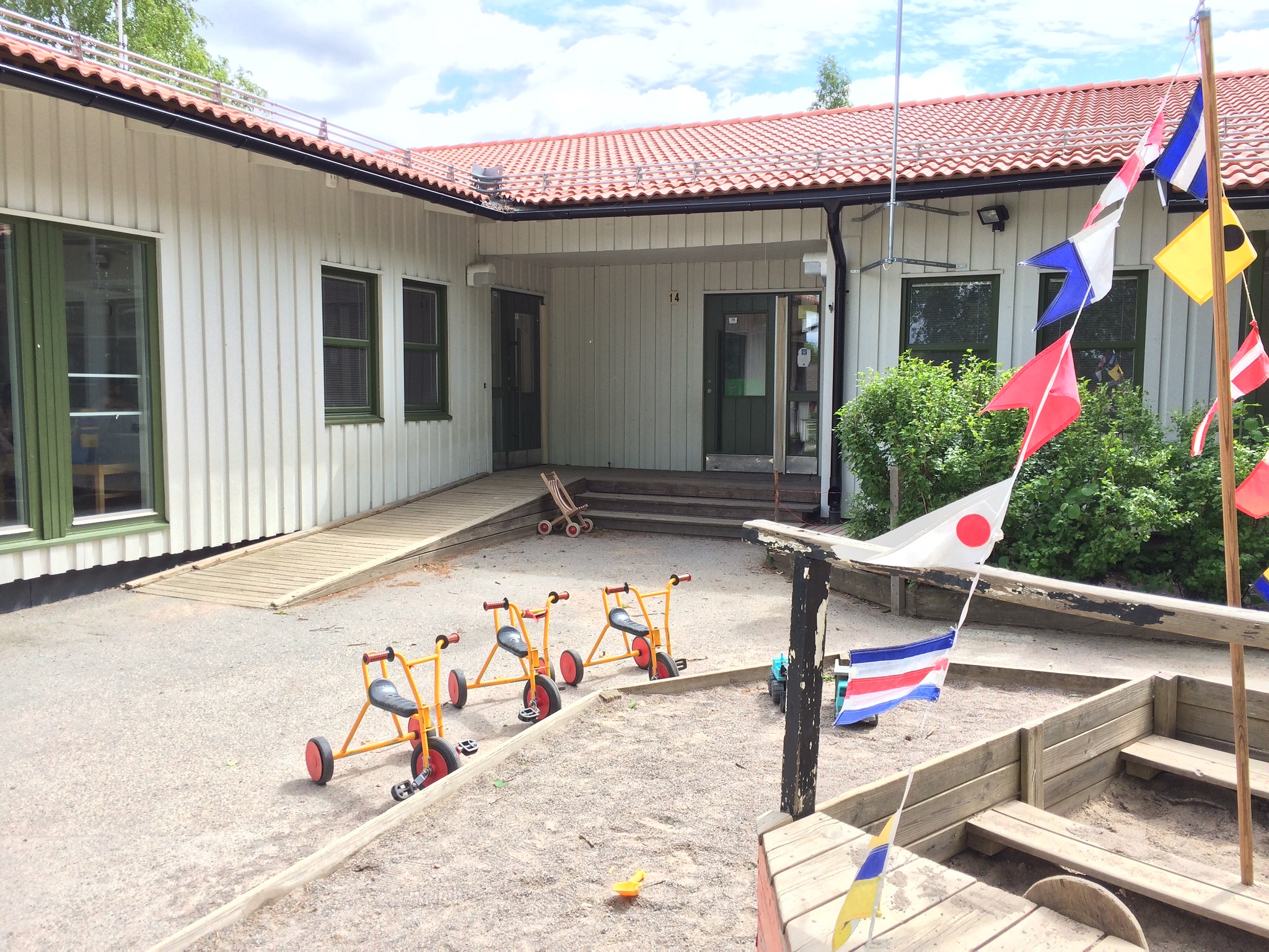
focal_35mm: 29
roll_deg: +0.1
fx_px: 1063
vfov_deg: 48.2
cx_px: 634
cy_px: 476
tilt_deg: -4.8
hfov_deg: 61.7
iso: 32
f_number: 2.2
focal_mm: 4.15
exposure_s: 1/631
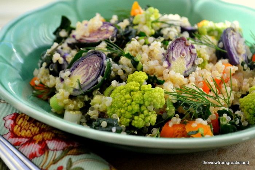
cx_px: 128
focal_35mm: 72
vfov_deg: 18.9
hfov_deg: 28.1
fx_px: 510
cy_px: 85
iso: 2000
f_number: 5.3
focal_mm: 48
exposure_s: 1/500
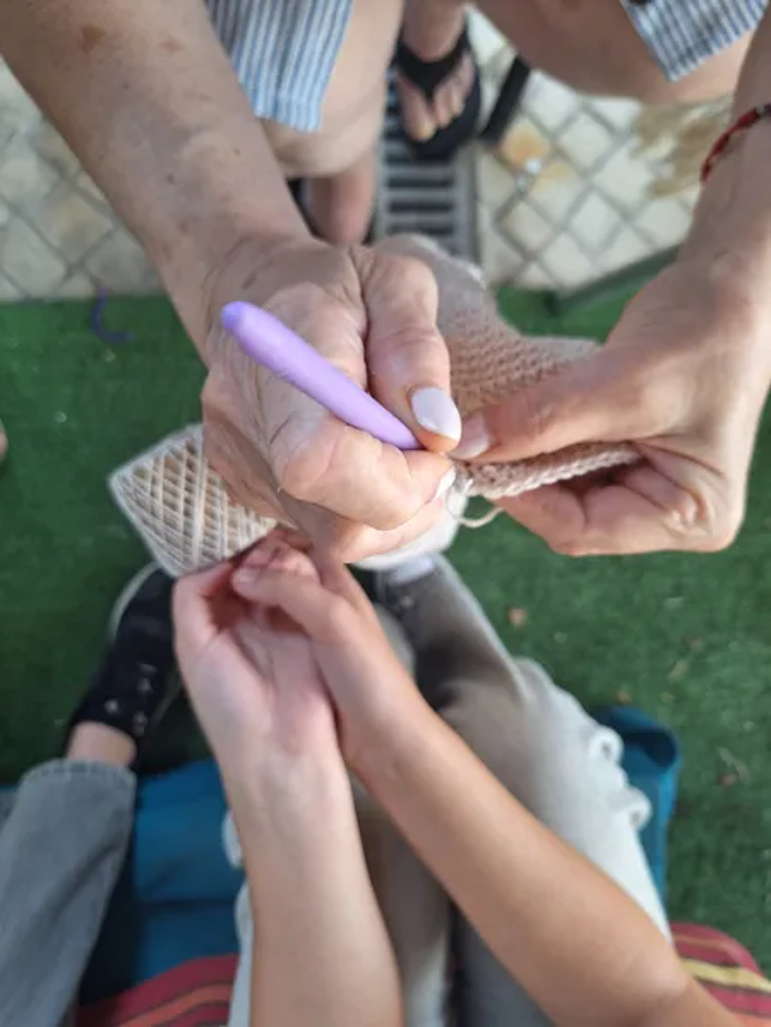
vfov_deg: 73.9
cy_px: 514
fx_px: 683
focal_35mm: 23
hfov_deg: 58.9
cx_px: 386
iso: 40
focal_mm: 5.54
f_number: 1.8
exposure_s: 1/50
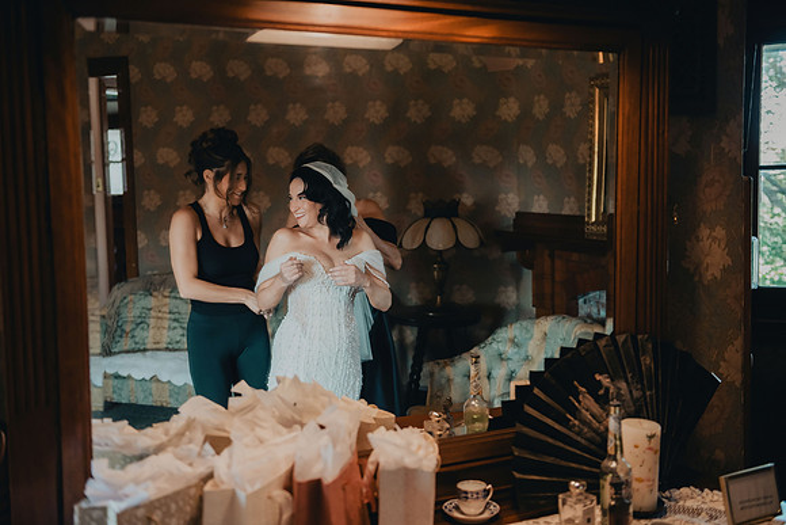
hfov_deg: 50.7
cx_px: 393
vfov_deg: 35.1
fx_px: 830
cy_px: 262
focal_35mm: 38
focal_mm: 38
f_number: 2.8
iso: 2000
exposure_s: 1/200
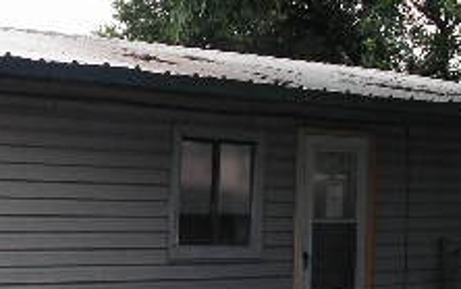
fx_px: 1383
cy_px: 102
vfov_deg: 11.9
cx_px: 93
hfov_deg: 18.8
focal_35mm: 110
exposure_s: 1/50
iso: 50
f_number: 4.8
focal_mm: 6
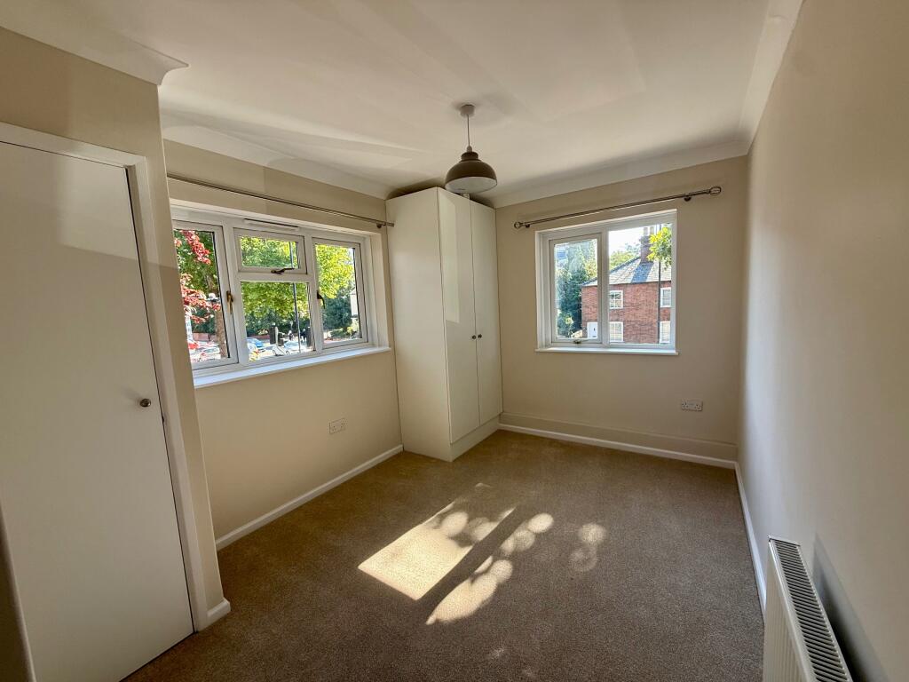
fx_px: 368
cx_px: 454
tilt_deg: -5.0
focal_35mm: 14
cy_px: 341
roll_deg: +3.2
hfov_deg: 102.1
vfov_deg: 85.7
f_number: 2.2
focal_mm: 2.22
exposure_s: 1/138
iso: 64
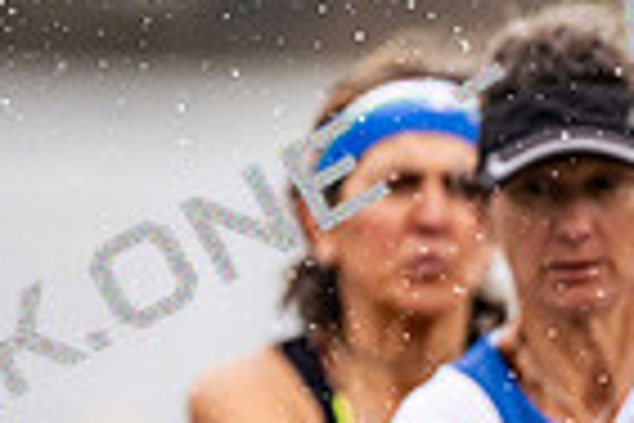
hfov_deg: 0.8
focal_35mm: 2471
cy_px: 718
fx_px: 43514
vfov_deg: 0.6
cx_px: 859
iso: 560
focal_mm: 600
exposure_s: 1/2500
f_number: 4
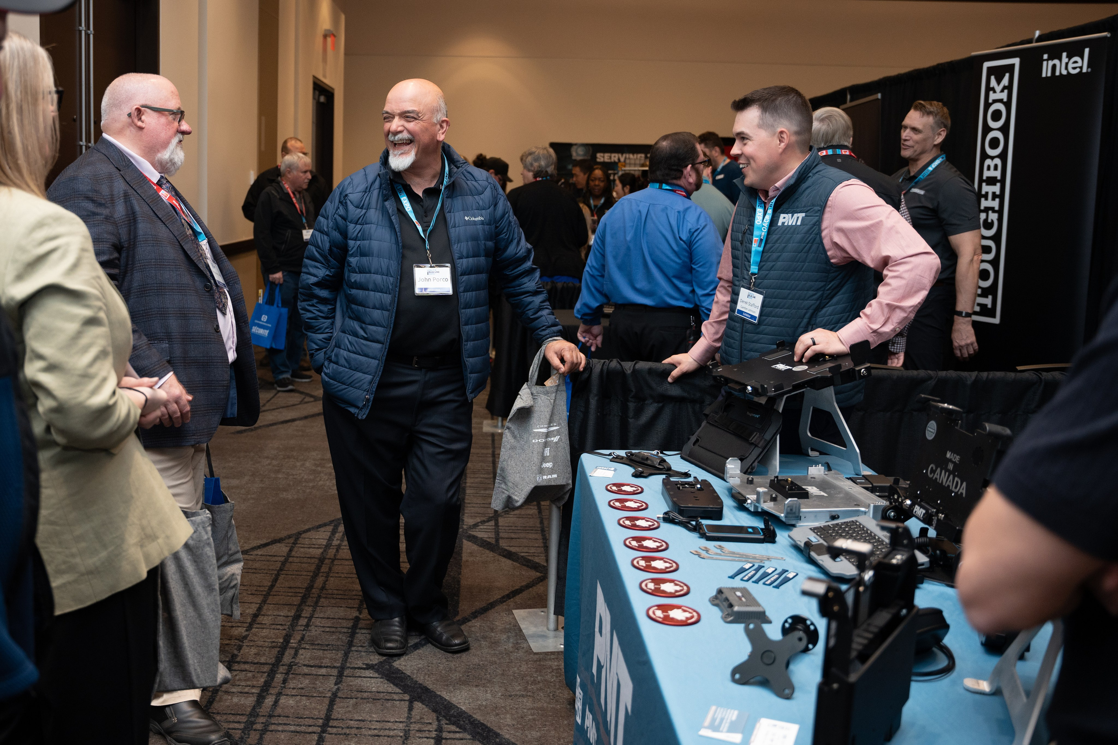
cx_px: 445
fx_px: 1114
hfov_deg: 52.9
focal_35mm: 36
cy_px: 322
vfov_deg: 36.9
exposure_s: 1/200
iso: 1000
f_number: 2.8
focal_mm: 29.5
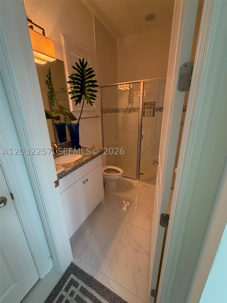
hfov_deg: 85.7
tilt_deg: -18.2
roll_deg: +2.0
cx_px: 114
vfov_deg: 102.1
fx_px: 122
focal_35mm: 14
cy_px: 152
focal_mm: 2.22
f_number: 2.2
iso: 250
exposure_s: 1/60
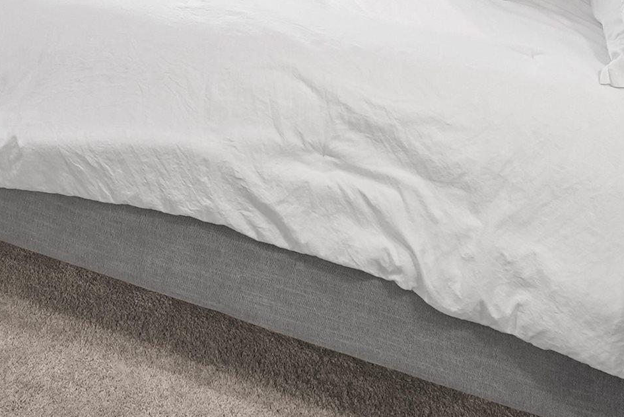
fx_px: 676
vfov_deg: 24.5
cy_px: -244
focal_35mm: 39
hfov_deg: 47.1
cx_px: 134
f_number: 10
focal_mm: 12
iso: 2000
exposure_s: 1/4
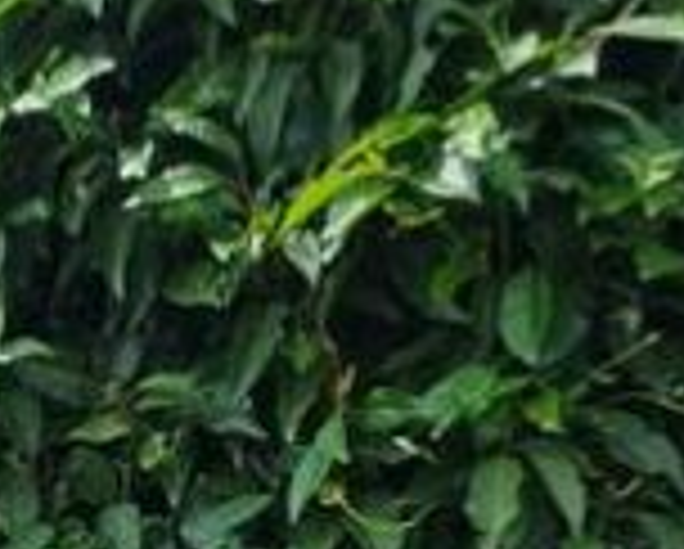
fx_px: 3182
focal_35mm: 157
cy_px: 1177
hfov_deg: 10.4
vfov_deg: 9.1
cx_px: -1035
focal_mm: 6.7
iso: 50
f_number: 1.8
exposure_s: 1/1348
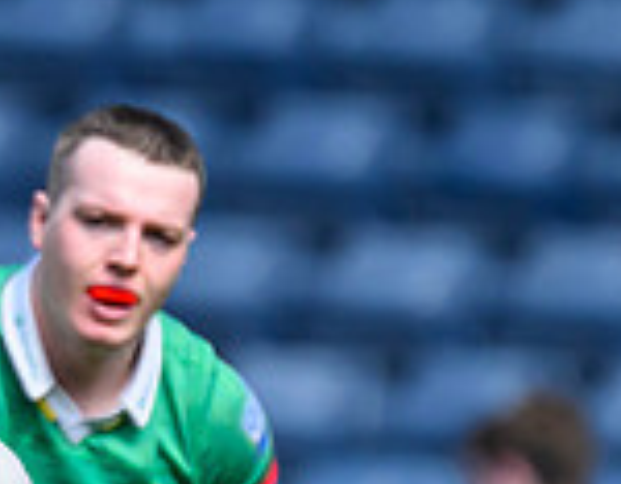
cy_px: 713
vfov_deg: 0.4
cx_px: -167
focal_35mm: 3777
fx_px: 68746
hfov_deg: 0.5
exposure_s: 1/1600
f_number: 5.6
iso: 800
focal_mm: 784
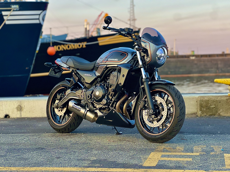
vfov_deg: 19.1
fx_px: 512
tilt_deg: -1.8
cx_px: 115
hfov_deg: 25.3
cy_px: 86
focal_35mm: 77
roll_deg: +2.2
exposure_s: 1/121
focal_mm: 9
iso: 100
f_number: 2.8
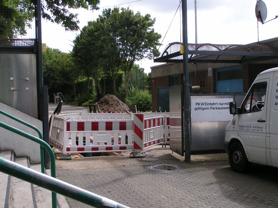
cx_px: 139
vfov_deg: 29.7
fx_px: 394
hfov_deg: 38.9
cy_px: 104
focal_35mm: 49
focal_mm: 7.6
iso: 50
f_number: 5.6
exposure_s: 1/200
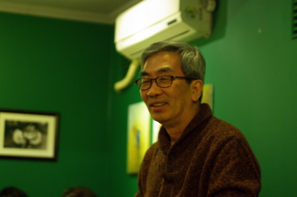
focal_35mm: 94
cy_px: 98
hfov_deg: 21.6
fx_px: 779
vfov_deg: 14.5
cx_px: 148
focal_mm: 63
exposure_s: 1/20
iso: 800
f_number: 2.8
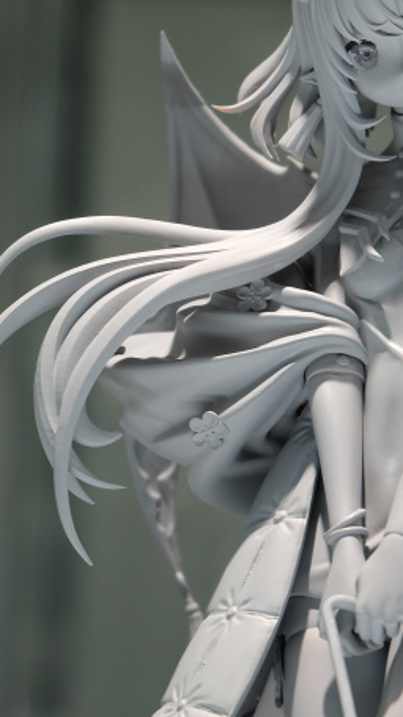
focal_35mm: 138
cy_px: 380
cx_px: 385
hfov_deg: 8.7
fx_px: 2621
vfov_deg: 15.6
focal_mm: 50
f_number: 5.6
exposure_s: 1/125
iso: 640
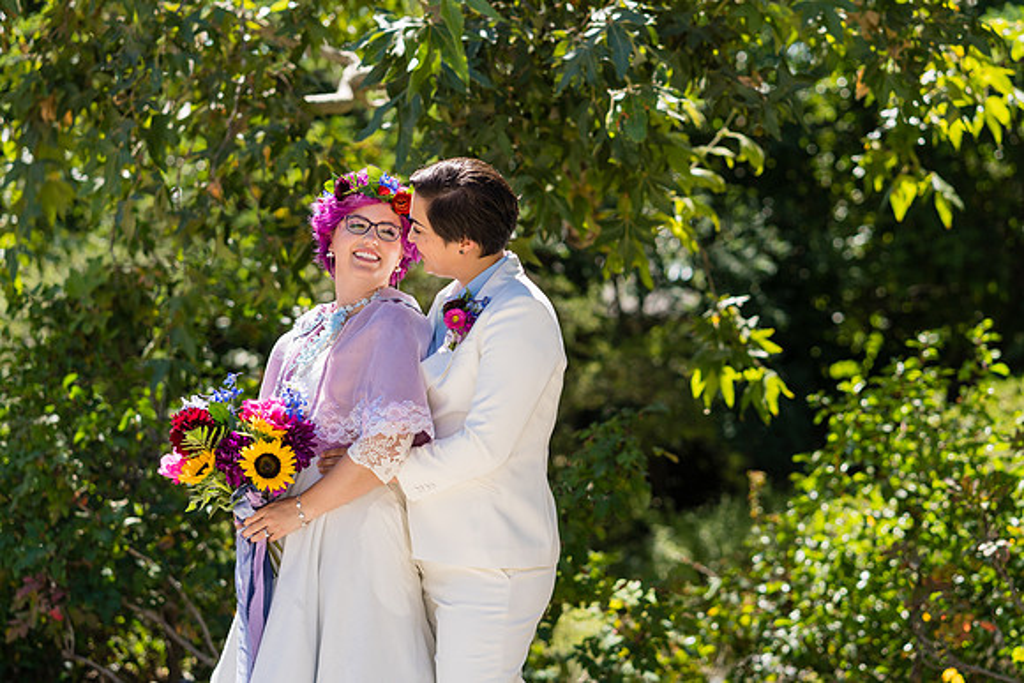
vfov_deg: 15.4
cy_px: 358
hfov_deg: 22.9
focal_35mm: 89
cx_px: 536
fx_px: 2532
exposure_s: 1/640
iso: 100
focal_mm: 85
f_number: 2.8
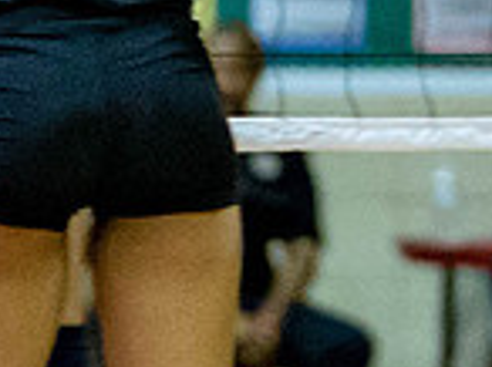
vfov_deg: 1.4
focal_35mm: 1032
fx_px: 14644
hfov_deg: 1.9
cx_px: 31
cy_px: -674
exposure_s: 1/500
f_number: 3.5
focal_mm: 147
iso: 6400
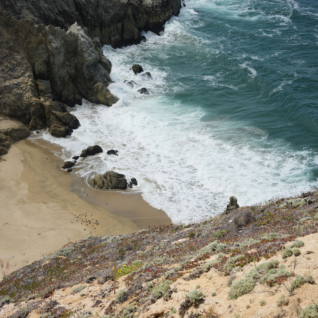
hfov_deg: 26.8
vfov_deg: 26.9
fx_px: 665
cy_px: 159
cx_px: 111
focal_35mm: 64
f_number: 4.5
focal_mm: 50
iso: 200
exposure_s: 1/1250
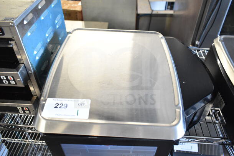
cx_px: 117
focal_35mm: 30
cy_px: 78
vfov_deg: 43.6
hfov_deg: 61.9
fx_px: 195
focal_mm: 20
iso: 1600
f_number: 3.5
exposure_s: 1/60
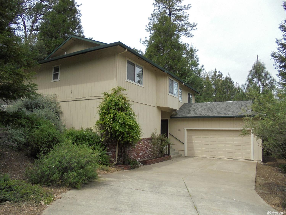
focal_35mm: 26
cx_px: 143
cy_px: 108
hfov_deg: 67.3
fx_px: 215
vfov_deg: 53.0
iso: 100
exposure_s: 1/500
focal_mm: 4.6
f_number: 3.5
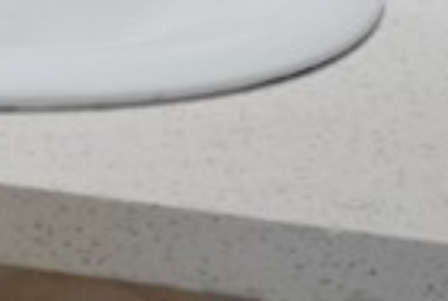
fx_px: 4053
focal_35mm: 325
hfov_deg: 5.7
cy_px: 282
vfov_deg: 4.2
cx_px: -1120
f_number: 4.5
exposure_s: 1/160
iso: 1600
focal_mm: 28
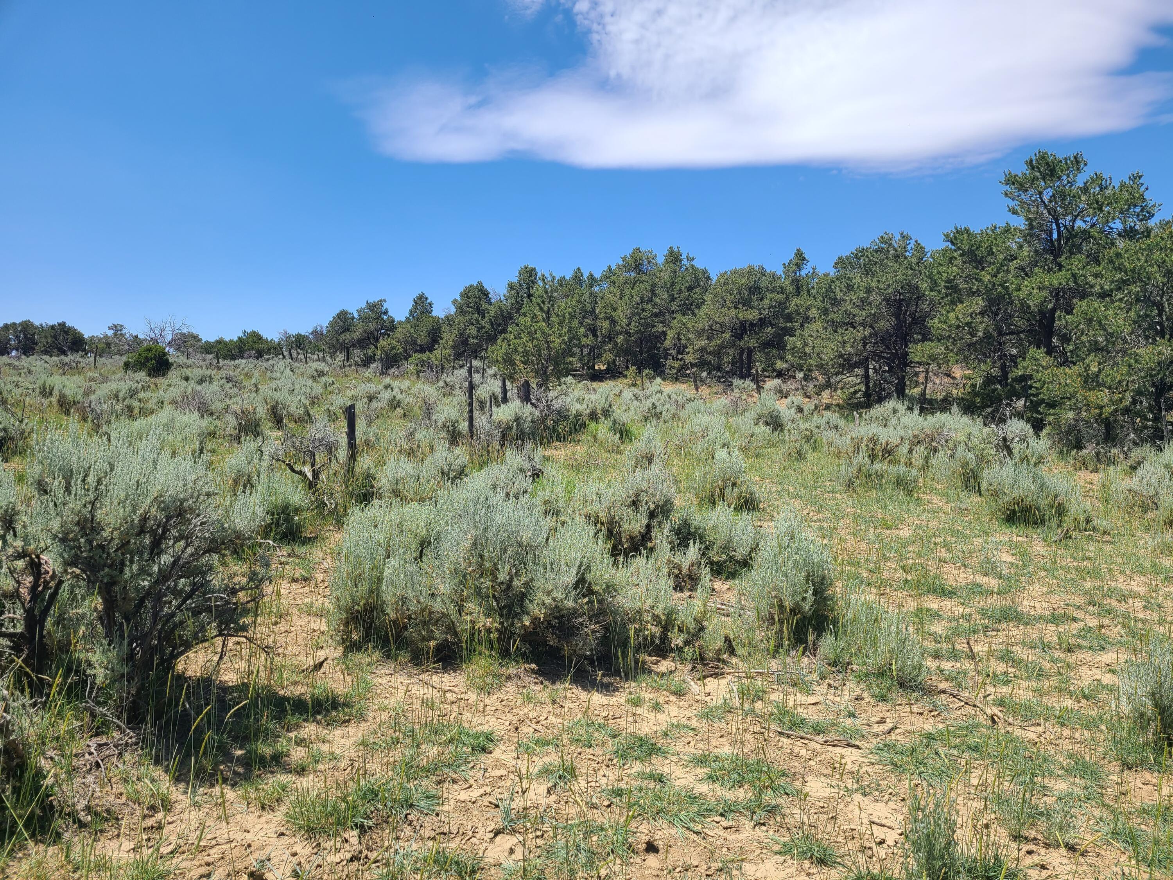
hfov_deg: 67.3
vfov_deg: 53.1
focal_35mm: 26
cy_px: 440
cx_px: 586
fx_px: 881
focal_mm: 5.4
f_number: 1.8
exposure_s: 1/1936
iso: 40
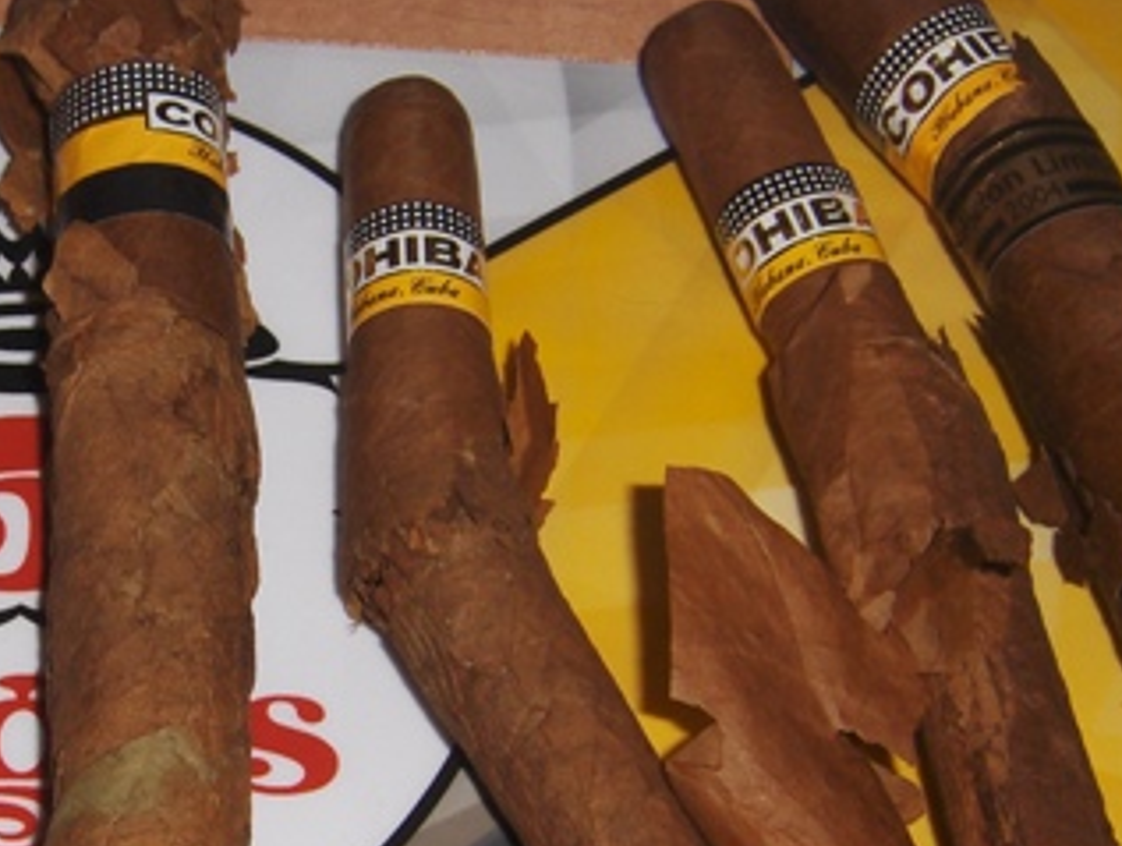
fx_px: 2858
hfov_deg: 21.7
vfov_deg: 16.8
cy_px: 531
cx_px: 87
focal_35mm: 88
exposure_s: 1/60
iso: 100
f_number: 5.5
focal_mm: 7.5
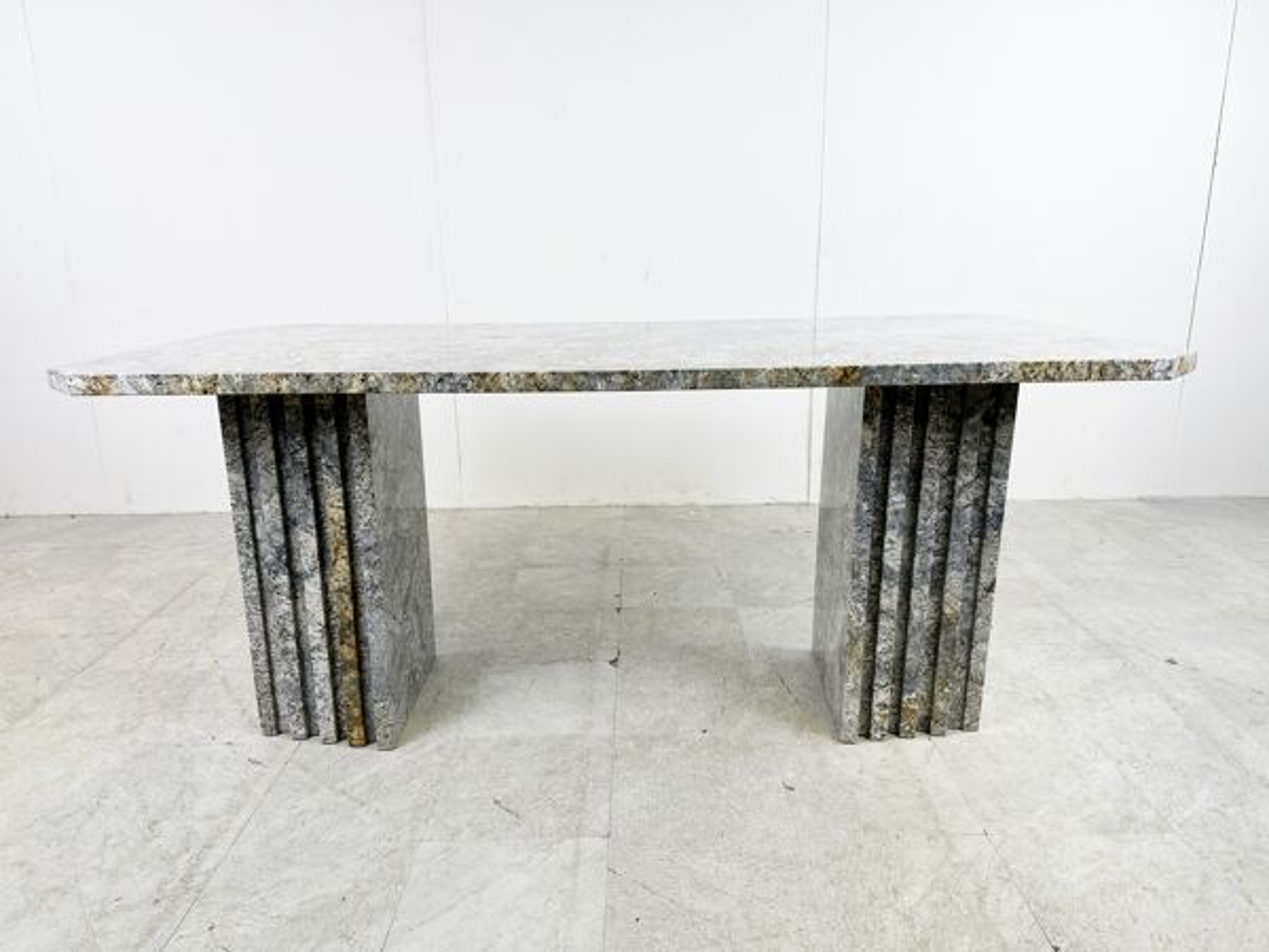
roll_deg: +0.7
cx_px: 634
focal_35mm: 24
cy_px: 476
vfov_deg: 56.8
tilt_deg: -15.9
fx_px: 880
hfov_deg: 71.6
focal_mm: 6.86
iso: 64
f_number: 1.78
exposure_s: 1/131
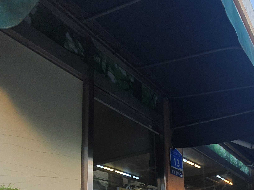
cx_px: 169
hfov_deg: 49.3
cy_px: 192
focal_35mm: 37
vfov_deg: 34.9
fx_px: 271
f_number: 2.2
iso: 50
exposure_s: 1/347
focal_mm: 1.8
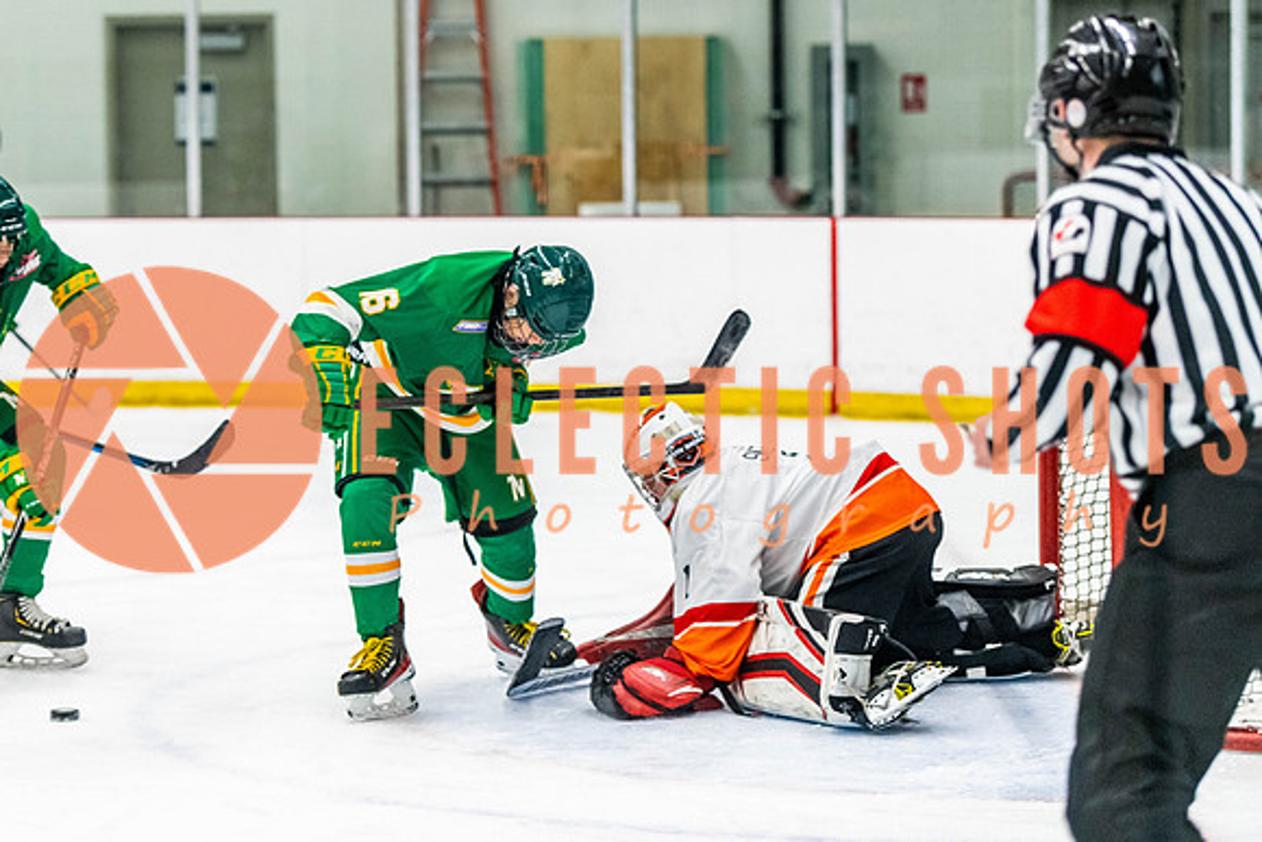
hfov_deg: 15.2
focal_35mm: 135
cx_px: 461
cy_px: 387
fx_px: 4728
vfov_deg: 10.2
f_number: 2.8
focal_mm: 105
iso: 2800
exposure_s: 1/640
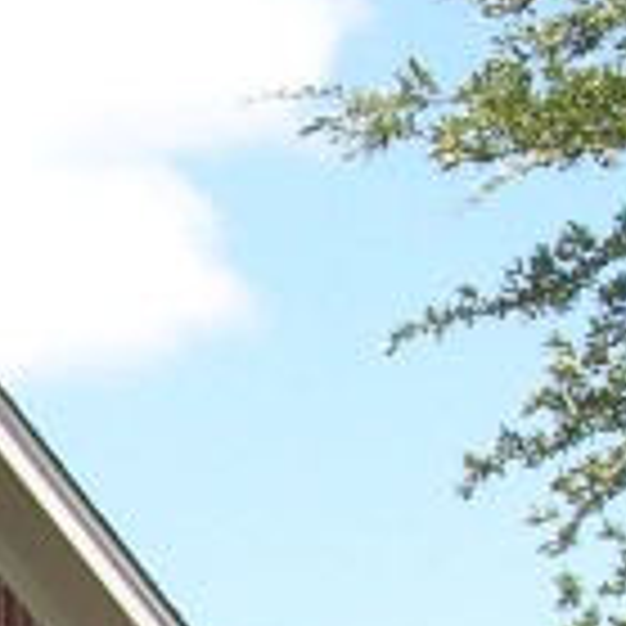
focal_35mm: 222
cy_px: 1302
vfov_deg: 7.5
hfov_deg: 7.0
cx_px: -1338
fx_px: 4542
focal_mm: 8.7
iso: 50
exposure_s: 1/152
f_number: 5.2
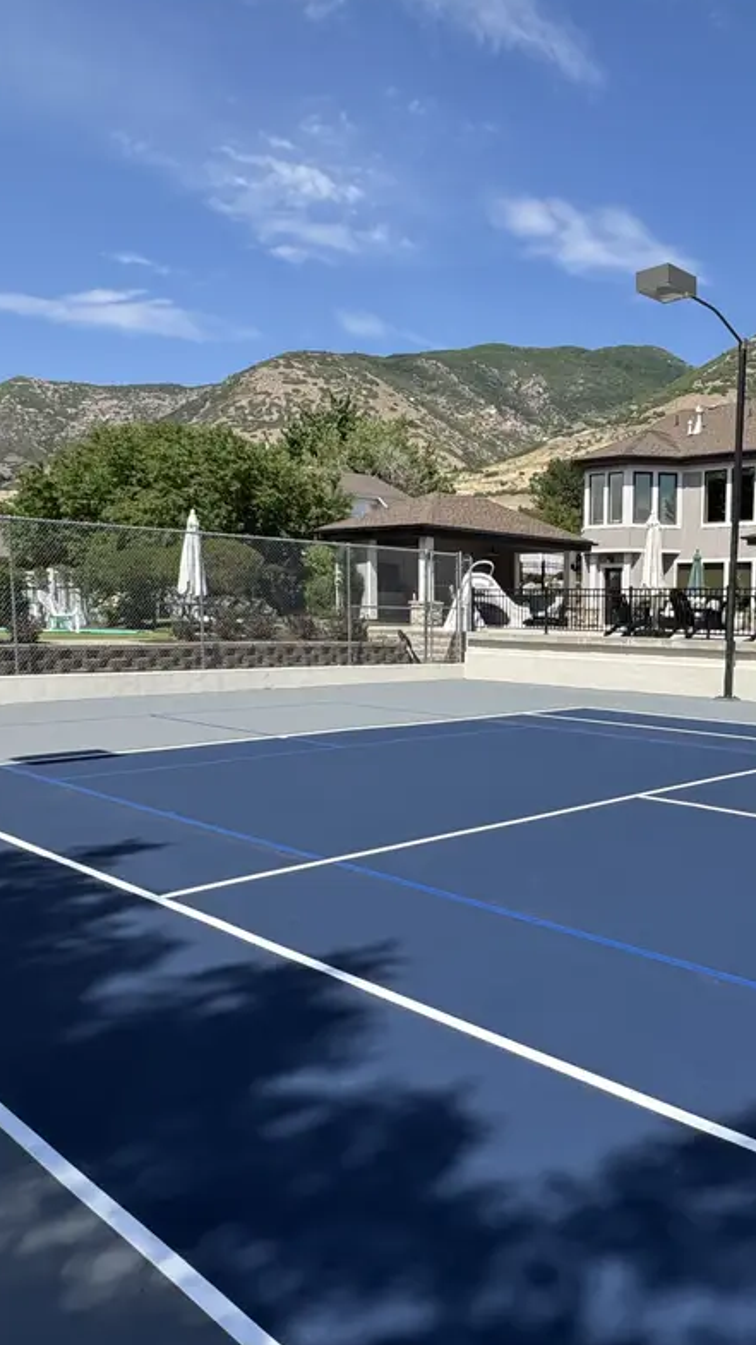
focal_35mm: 28
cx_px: 626
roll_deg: -1.1
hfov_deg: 39.5
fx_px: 998
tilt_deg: -8.3
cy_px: 751
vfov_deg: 67.7
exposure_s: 1/1637
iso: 50
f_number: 2.2
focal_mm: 2.22
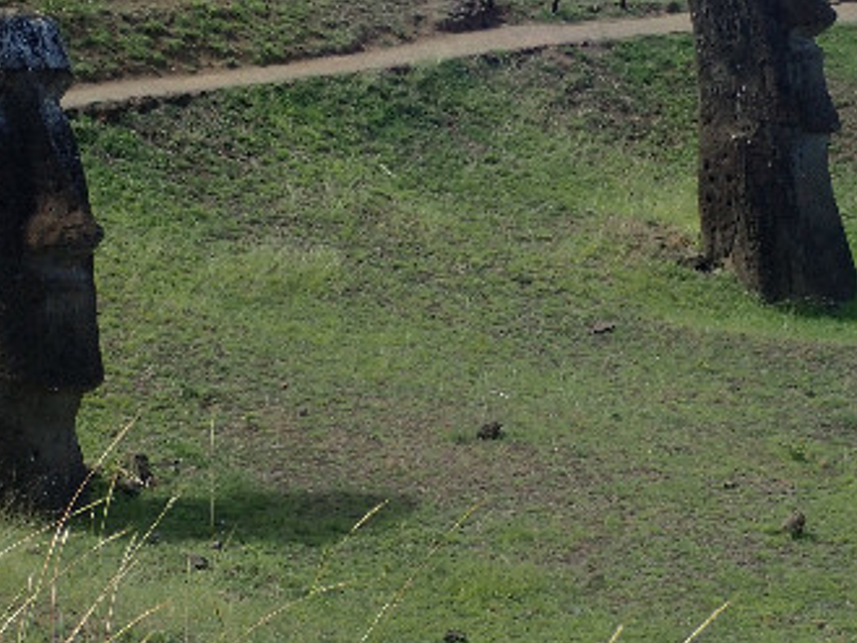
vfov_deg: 12.3
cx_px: 482
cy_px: 31
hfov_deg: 16.5
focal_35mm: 119
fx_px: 2947
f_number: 4.5
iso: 100
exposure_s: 1/250
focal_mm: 8.99
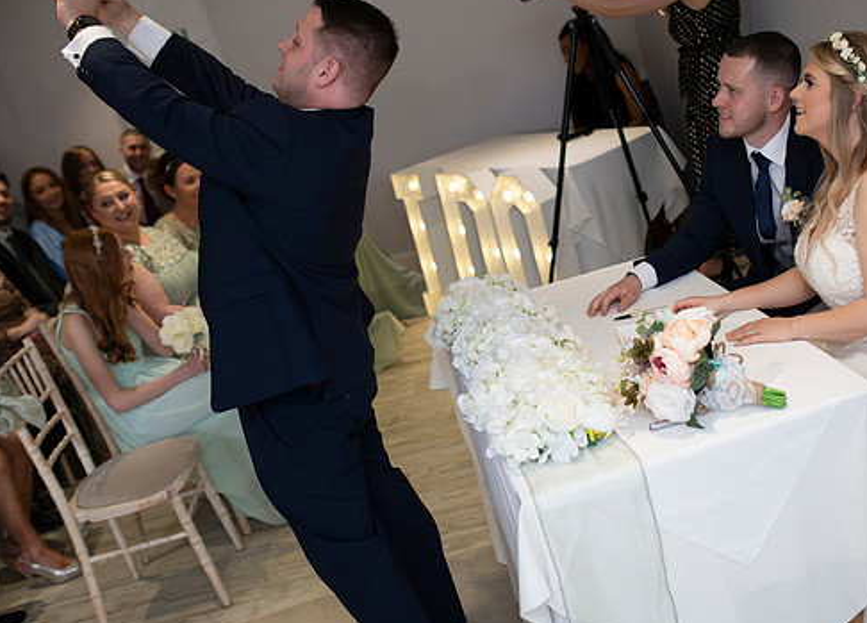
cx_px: 523
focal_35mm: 44
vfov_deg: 32.0
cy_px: 292
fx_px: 1085
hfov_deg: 43.3
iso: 200
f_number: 2.5
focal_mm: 35
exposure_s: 1/100
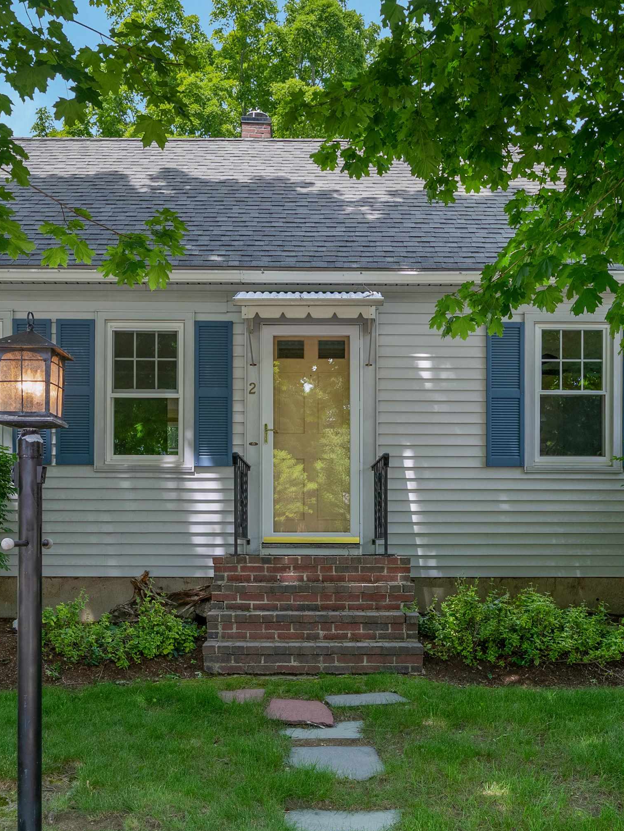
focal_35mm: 35
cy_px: 414
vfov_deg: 52.6
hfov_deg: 40.7
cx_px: 329
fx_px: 841
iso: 320
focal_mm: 24
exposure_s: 1/125
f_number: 7.1
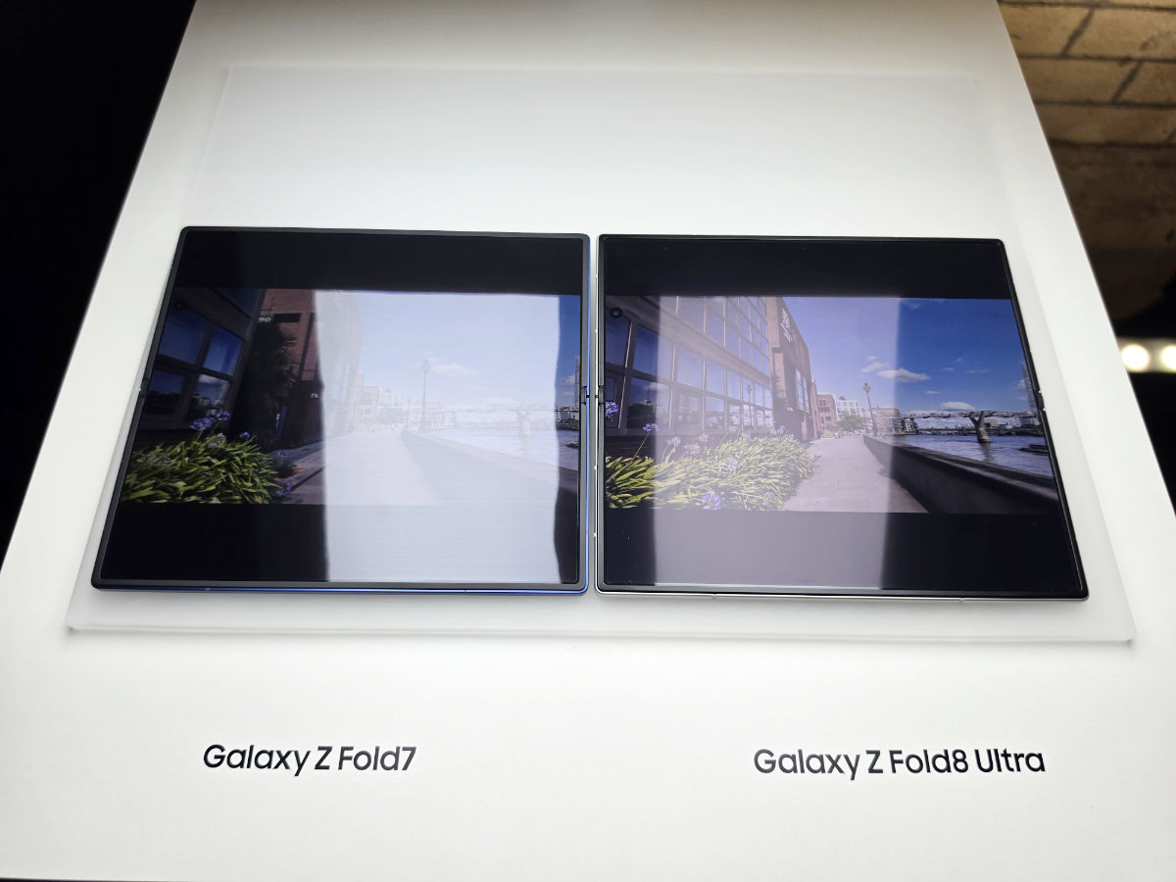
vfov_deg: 58.9
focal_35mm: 23
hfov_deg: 73.9
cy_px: 441
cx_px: 588
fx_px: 781
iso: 64
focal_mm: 6.5
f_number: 1.4
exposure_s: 1/2890
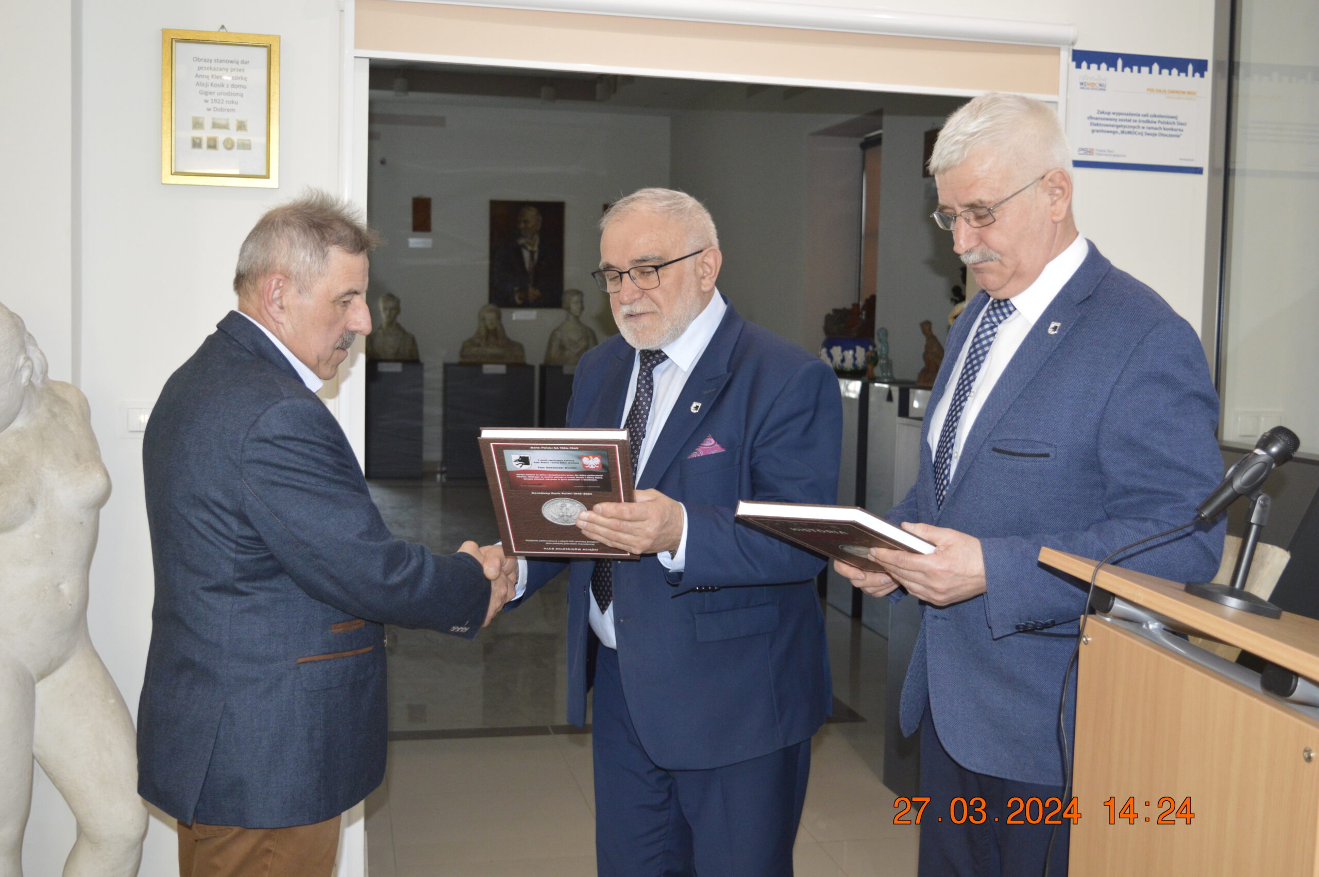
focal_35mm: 40
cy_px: 438
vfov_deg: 33.0
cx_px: 660
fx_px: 1483
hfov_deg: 48.0
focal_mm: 27
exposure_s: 1/60
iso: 1250
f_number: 4
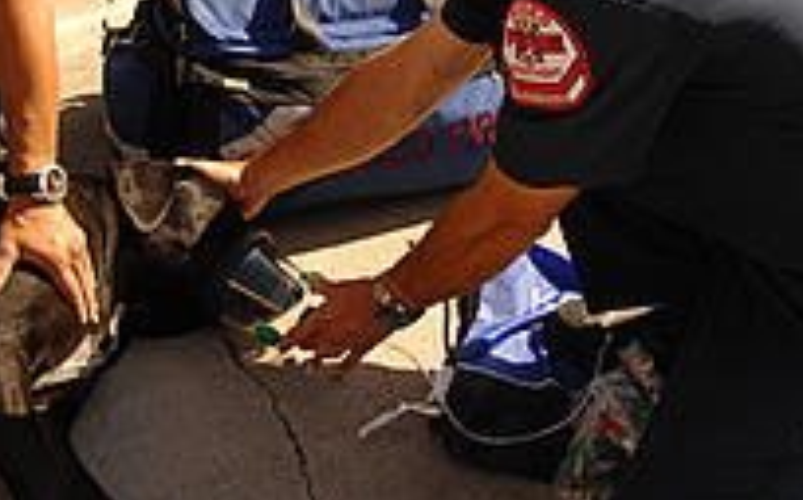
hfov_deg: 28.3
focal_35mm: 72
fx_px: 1574
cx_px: 213
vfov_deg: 17.9
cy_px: 126
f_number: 7.6
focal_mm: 24
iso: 200
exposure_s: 1/250
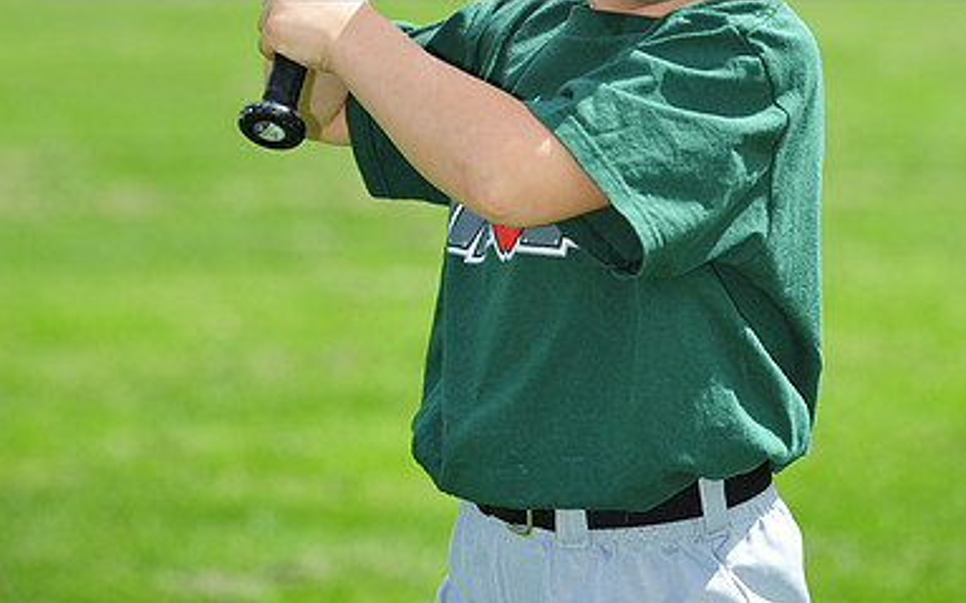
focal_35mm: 239
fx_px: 6289
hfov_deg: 8.8
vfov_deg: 5.5
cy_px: -78
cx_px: 482
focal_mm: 155
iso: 400
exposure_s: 1/2000
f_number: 5
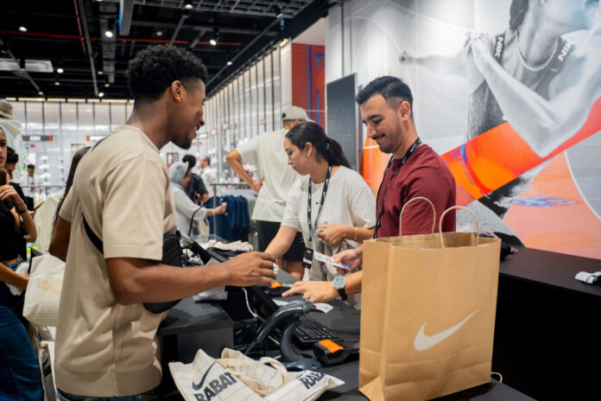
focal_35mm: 28
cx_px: 300
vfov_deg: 46.4
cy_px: 200
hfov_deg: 65.5
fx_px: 467
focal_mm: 28
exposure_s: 1/250
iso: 1000
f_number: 2.8
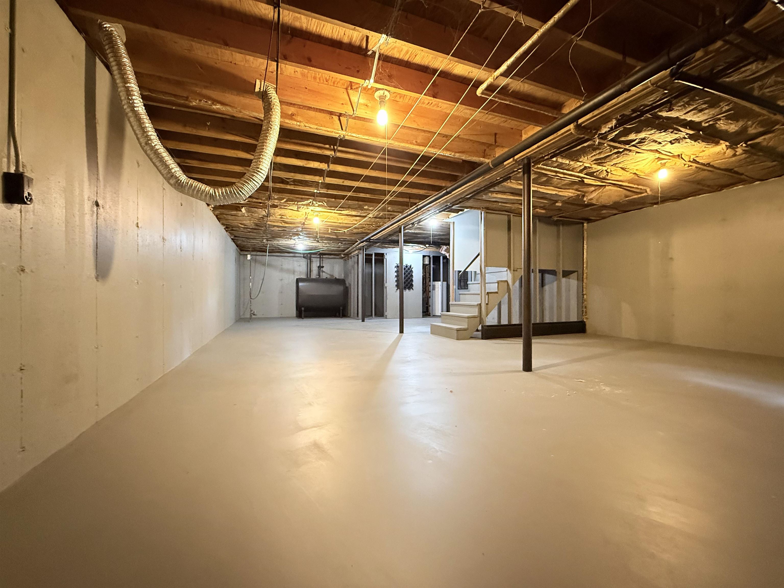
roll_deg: +0.3
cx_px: 392
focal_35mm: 14
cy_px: 294
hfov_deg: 102.1
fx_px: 317
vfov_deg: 85.7
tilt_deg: +0.4
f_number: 2.2
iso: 1000
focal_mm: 2.22
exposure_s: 1/40
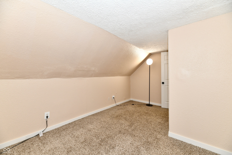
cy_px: 78
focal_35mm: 14
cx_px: 116
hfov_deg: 104.3
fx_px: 90
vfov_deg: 81.2
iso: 640
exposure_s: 1/60
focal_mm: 14
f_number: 6.3
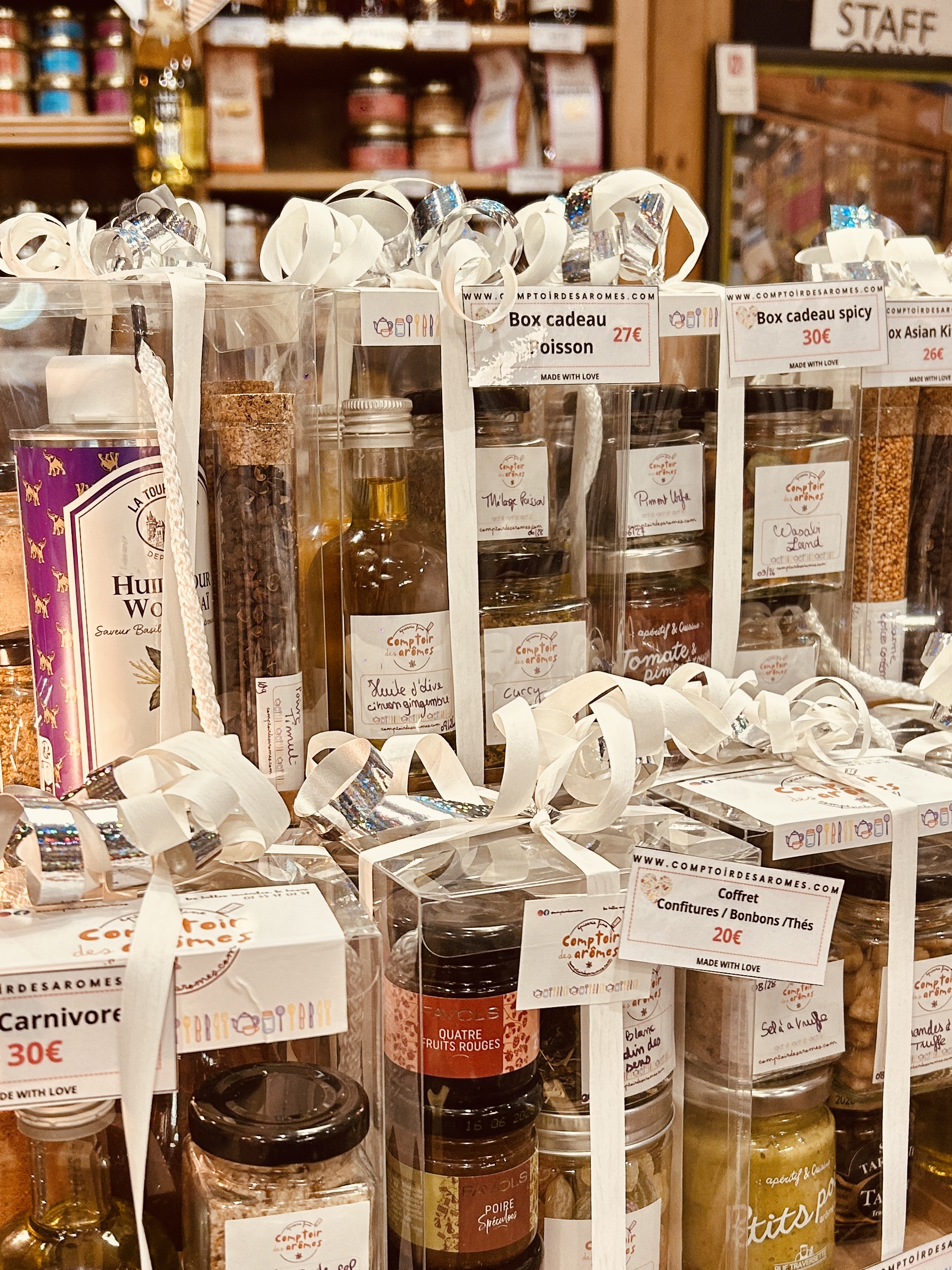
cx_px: 411
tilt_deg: -14.7
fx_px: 1614
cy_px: 803
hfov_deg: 32.8
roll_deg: +1.0
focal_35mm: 44
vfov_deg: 42.6
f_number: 1.5
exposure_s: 1/100
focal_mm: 5.7
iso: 125
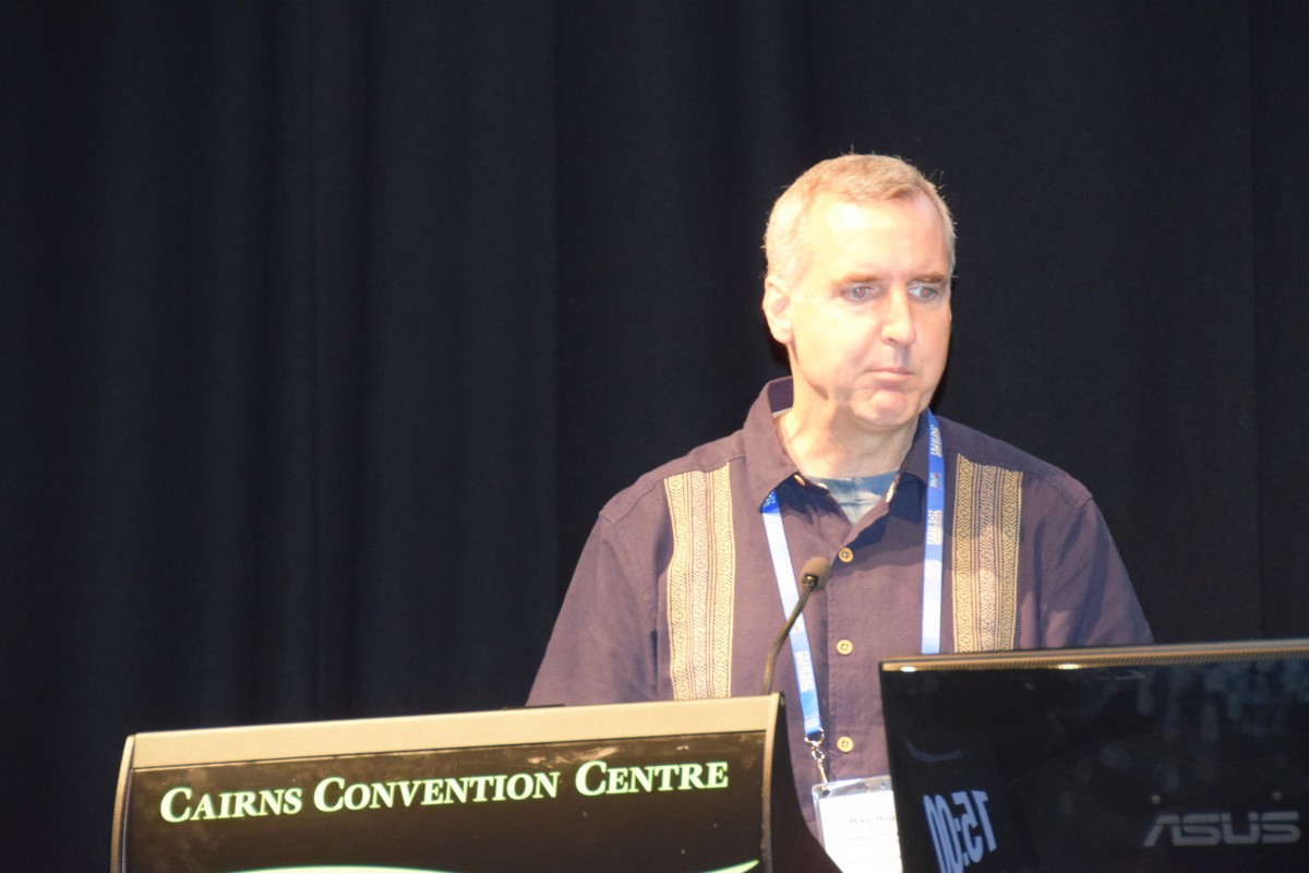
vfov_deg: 6.8
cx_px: 654
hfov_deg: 10.2
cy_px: 436
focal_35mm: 202
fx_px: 7363
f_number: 5.6
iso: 3200
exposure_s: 1/60
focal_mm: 135
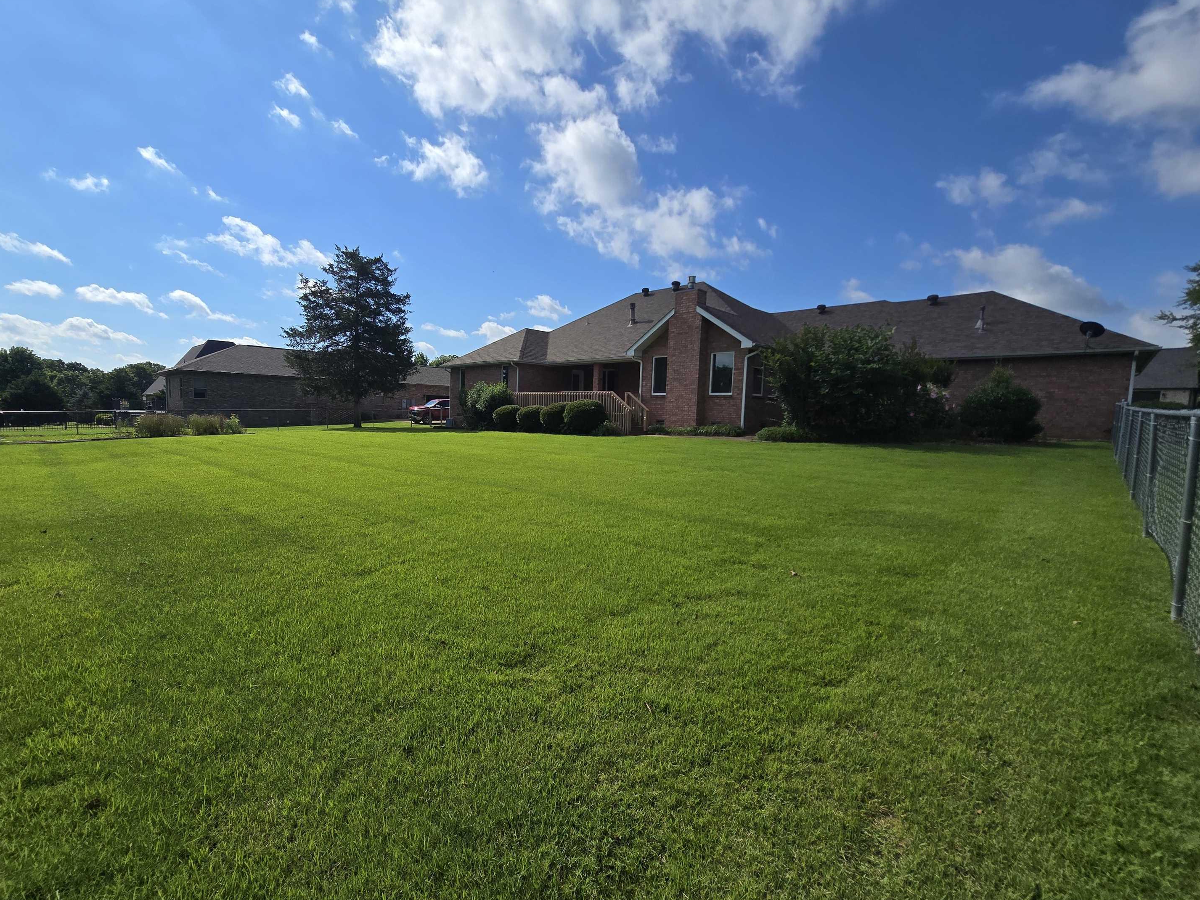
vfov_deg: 85.7
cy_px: 451
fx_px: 485
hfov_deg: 101.9
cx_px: 557
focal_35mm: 14
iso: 50
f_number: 2.2
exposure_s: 1/3637
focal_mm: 2.2
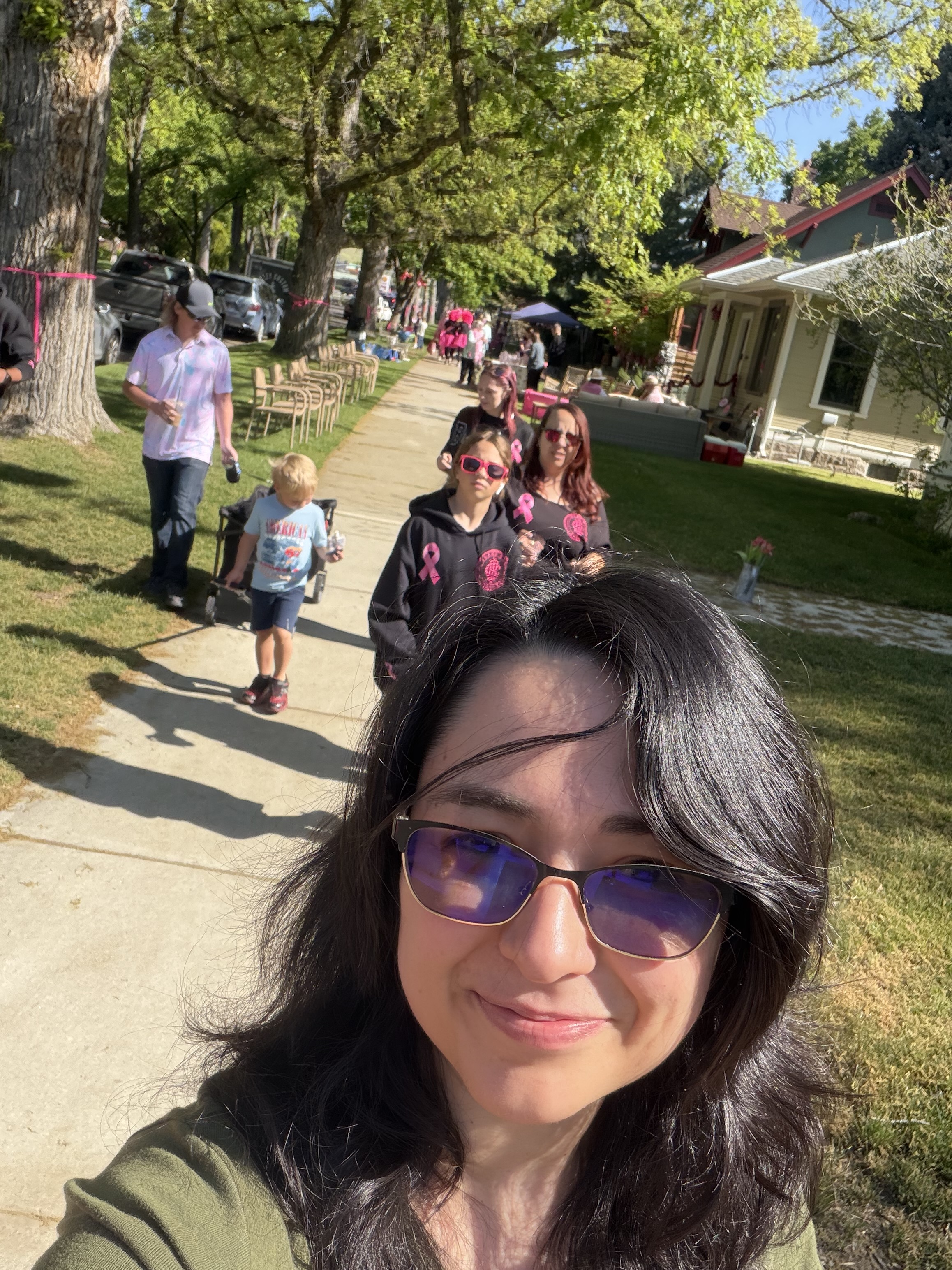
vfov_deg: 60.0
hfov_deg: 46.8
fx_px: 1100
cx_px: 476
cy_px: 635
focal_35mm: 30
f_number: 1.9
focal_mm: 2.71
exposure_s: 1/447
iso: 32
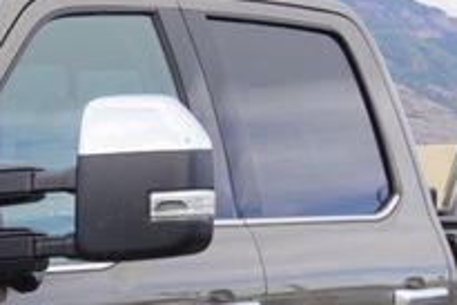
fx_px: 2858
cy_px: 496
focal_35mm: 225
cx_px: -268
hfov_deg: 8.9
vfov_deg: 6.0
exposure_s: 1/100
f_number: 7.1
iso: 100
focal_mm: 30
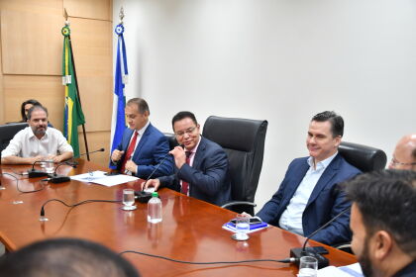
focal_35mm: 38
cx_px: 208
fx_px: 433
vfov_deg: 35.5
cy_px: 138
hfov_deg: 51.3
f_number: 3
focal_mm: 25
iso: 800
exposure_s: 1/125
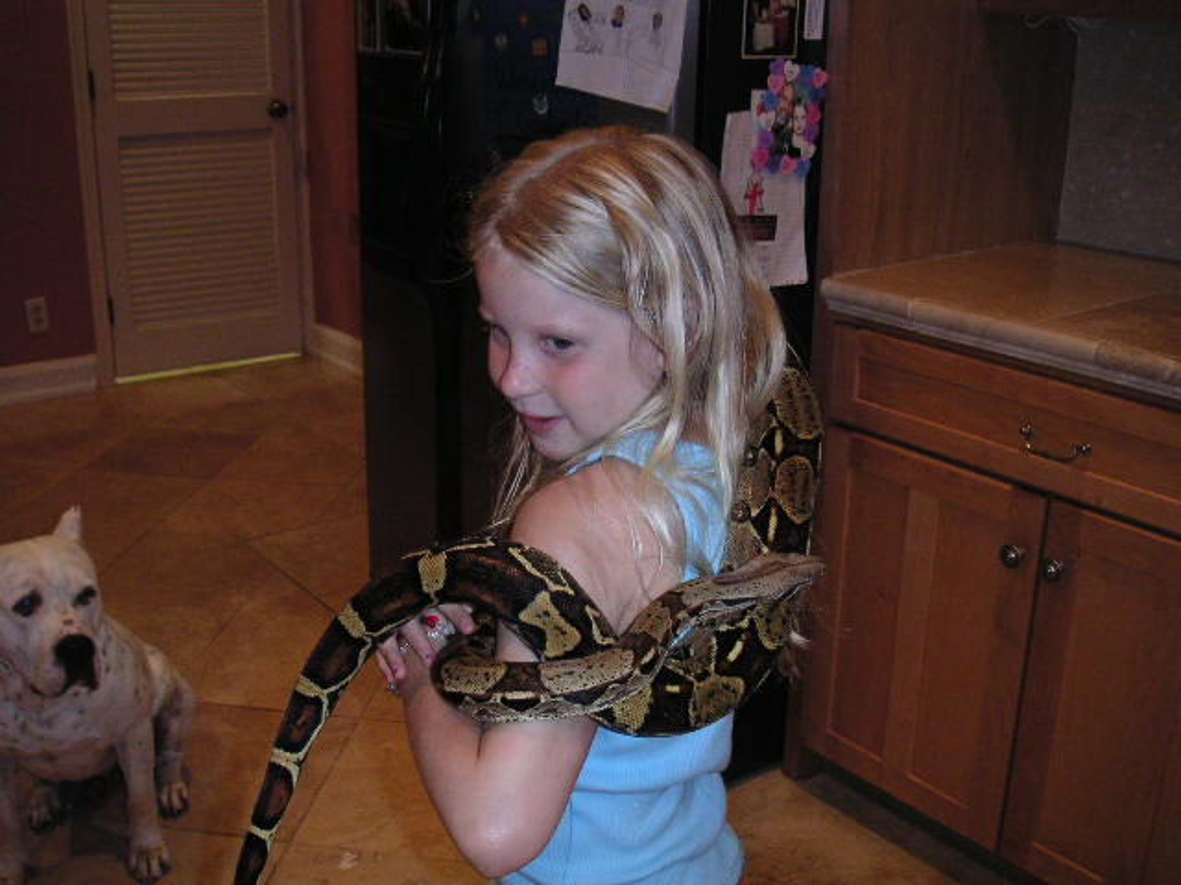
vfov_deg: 37.7
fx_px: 1296
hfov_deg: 49.0
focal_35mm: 38
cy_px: 442
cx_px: 590
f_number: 2.8
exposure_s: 1/45
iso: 160
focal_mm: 6
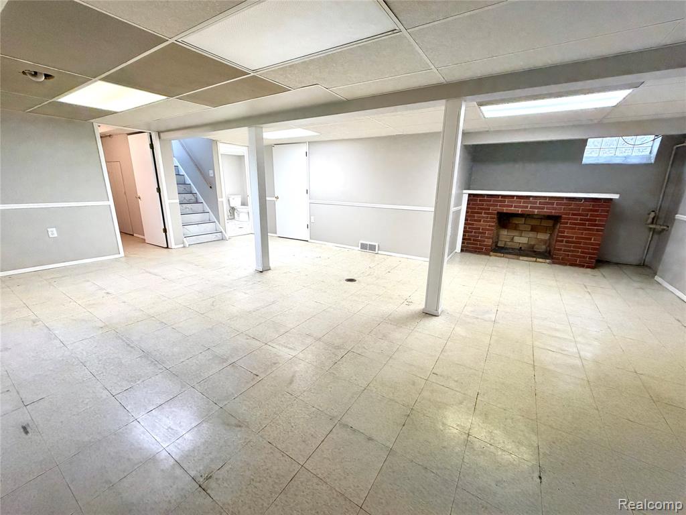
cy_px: 258
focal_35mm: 14
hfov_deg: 102.1
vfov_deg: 85.7
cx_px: 343
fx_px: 277
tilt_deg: -15.4
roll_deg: -0.6
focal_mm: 2.22
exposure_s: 1/60
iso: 200
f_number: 2.2
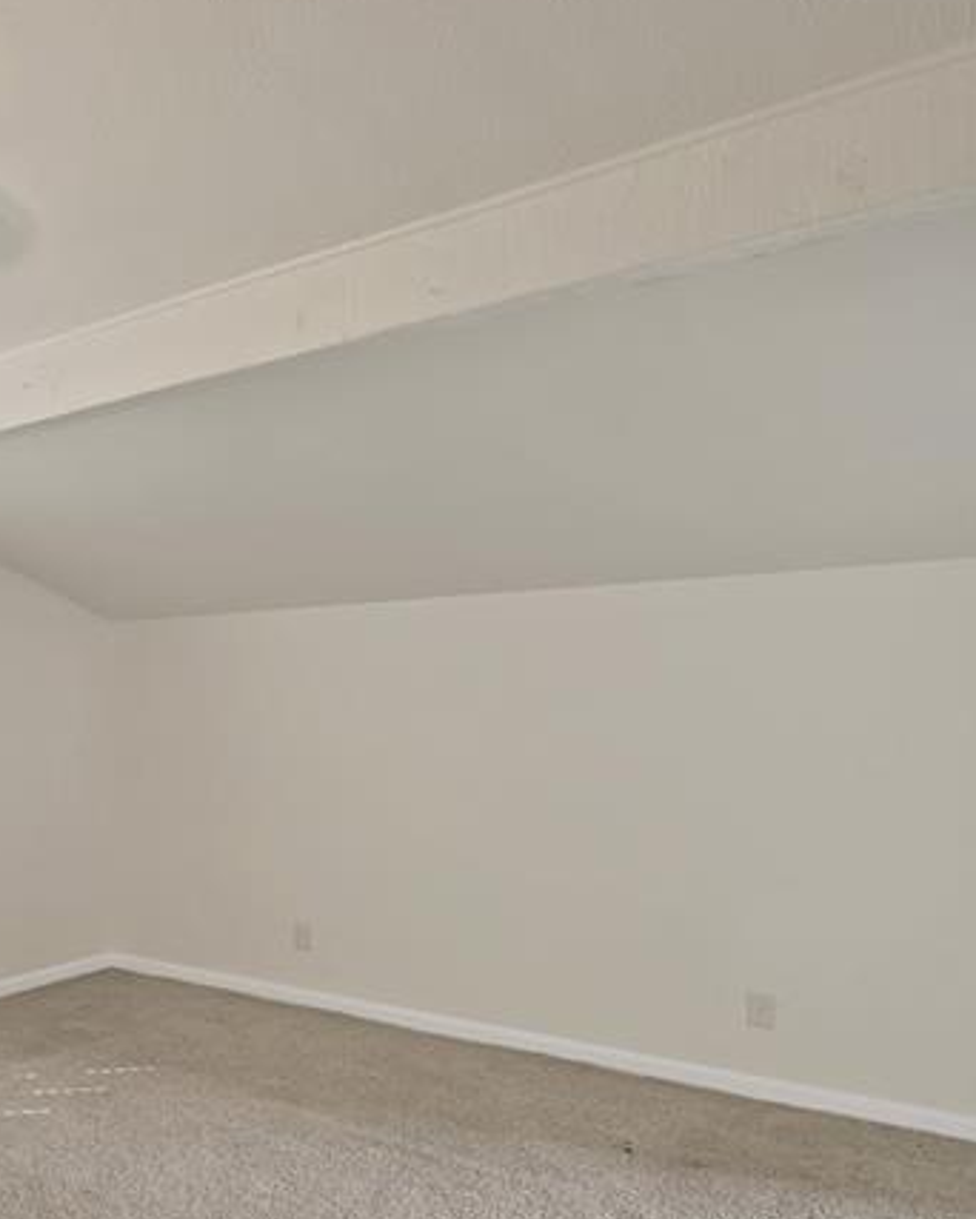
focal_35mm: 27
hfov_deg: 45.1
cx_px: 0
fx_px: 974
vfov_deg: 63.3
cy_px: 749
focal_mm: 12
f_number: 9
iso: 640
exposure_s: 1/4
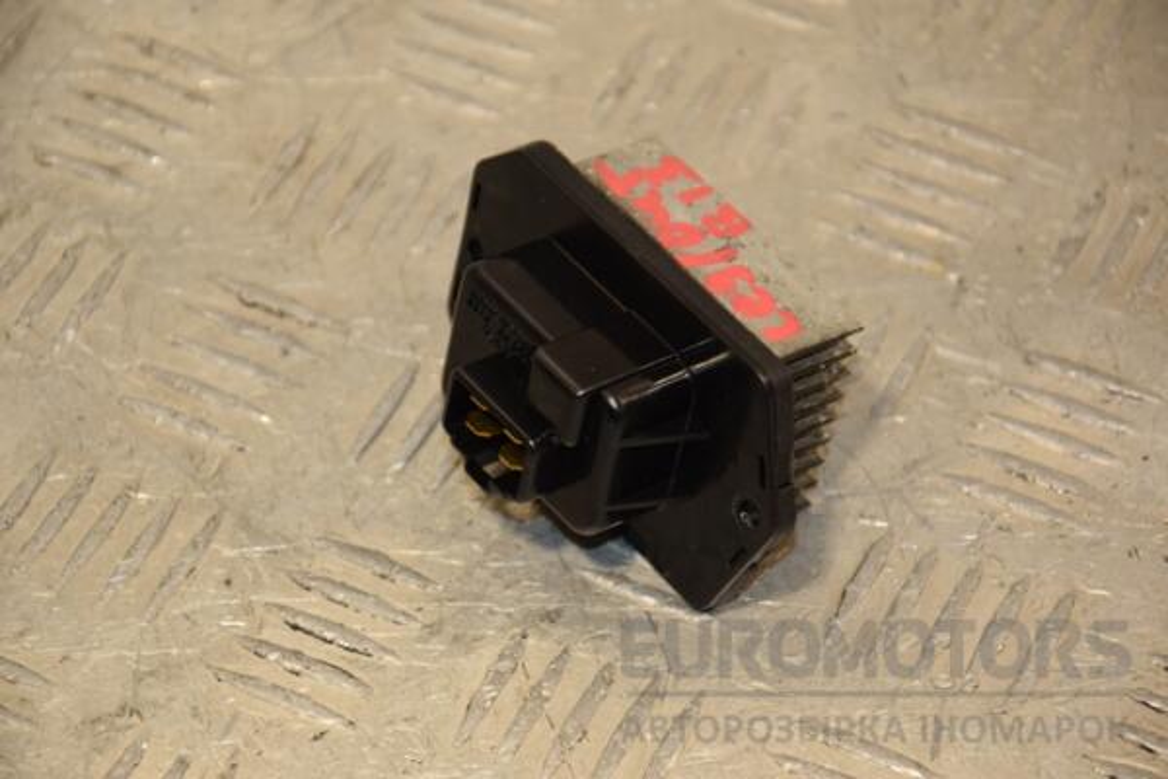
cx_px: 584
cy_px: 390
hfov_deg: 13.0
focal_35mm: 158
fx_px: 5110
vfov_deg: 8.7
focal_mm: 105
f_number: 5.6
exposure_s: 1/125
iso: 800
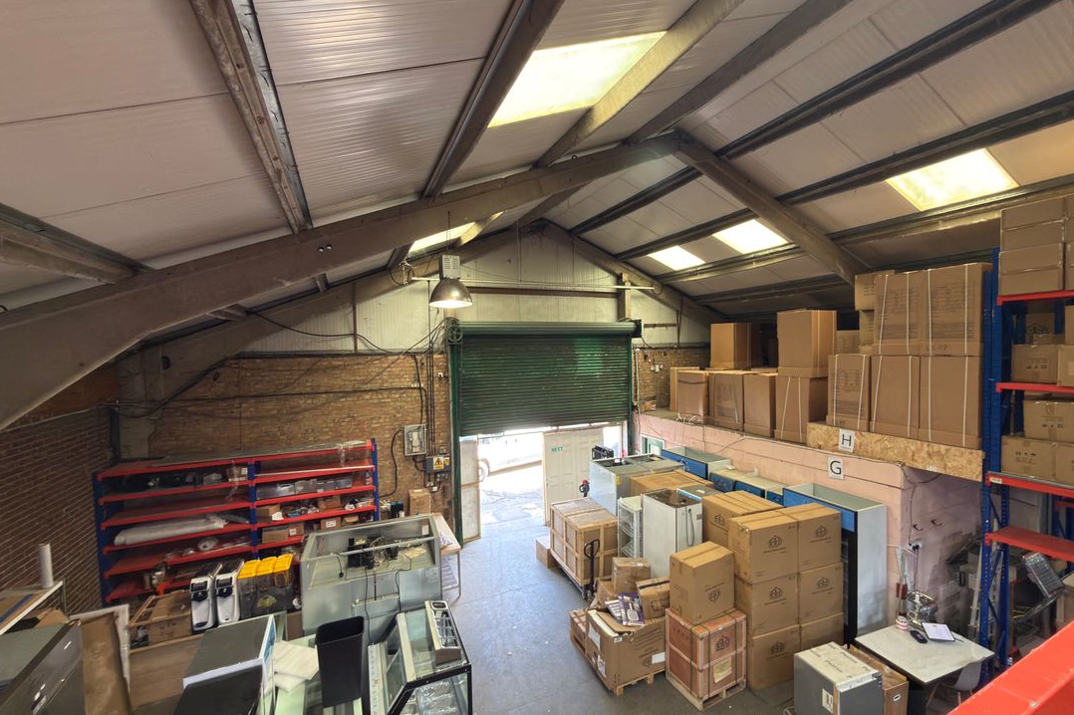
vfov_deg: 77.3
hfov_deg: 100.4
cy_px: 364
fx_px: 447
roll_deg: +0.7
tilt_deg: -2.2
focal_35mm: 15
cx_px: 542
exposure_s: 1/30
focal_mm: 2.22
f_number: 2.2
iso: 80
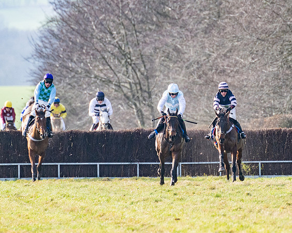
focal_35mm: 734
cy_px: 76
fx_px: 6344
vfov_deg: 2.1
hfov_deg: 2.6
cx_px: 255
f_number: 4
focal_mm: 280
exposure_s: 1/1600
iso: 400
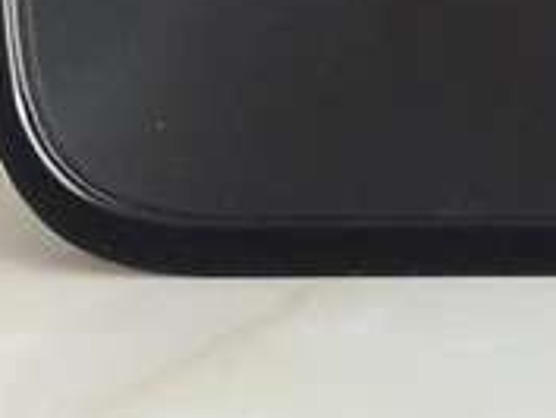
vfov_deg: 7.1
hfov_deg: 8.1
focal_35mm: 196
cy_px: -622
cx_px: 1834
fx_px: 3150
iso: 125
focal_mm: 3.7
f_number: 1.9
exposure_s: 1/33
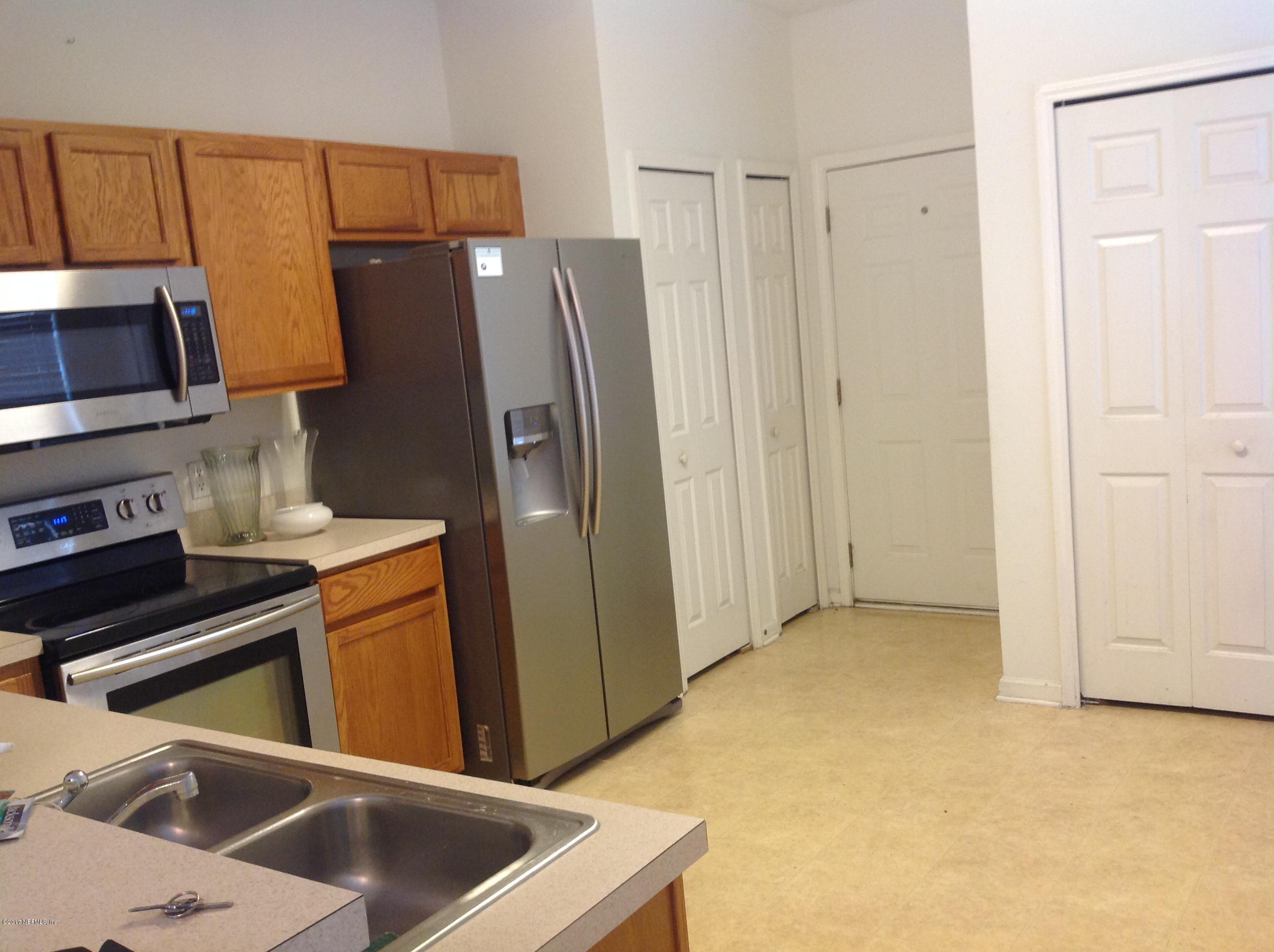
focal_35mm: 35
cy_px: 476
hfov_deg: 52.7
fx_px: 1286
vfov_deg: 40.6
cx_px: 637
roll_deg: +5.0
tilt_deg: -8.1
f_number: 2.4
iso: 100
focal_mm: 4.28
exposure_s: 1/15
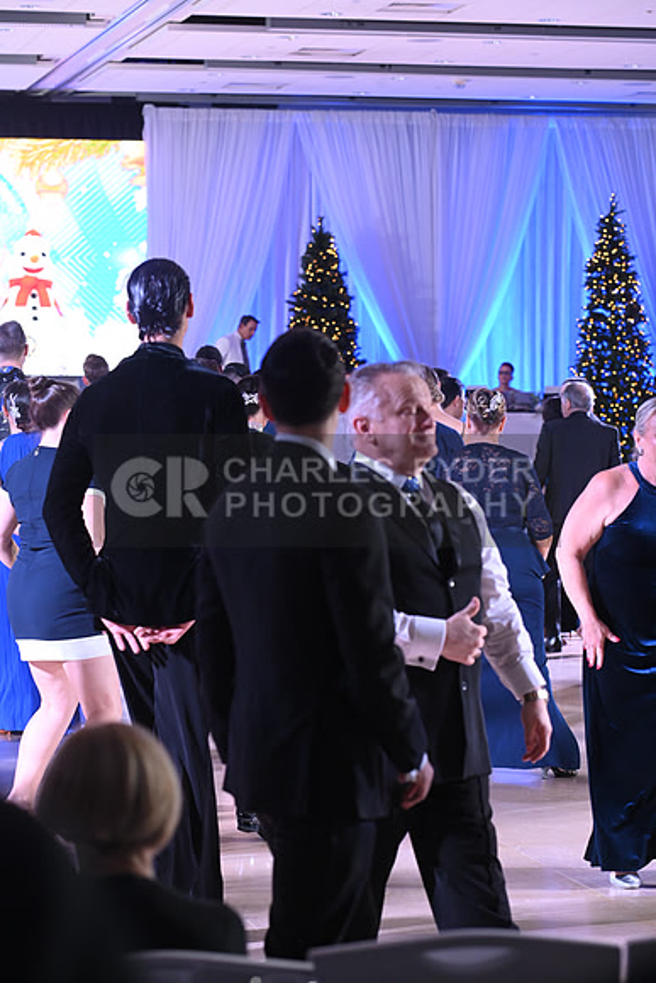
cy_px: 492
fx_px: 3278
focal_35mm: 120
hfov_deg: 11.4
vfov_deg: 17.1
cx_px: 328
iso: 3200
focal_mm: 120
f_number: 6.3
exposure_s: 1/200
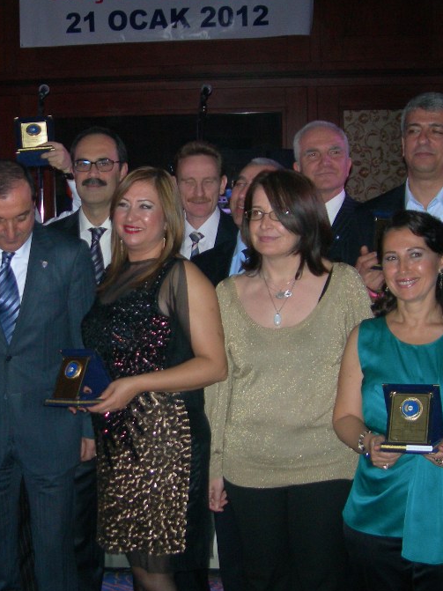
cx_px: 105
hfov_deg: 24.9
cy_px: 285
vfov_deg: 33.2
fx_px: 990
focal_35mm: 58
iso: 200
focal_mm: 7.8
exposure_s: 1/60.1
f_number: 2.8
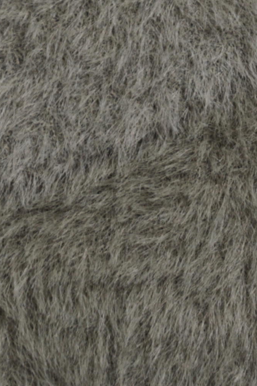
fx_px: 5846
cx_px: 148
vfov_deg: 3.7
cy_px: -579
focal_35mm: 546
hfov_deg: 2.5
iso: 125
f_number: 8
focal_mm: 91
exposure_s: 1/160
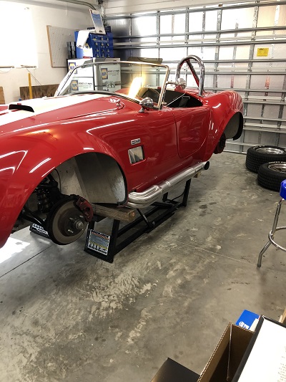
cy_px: 191
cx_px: 143
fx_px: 308
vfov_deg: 63.4
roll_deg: +0.4
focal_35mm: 28
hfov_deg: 49.8
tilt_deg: -20.0
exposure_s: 1/17
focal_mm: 3.99
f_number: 1.8
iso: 40
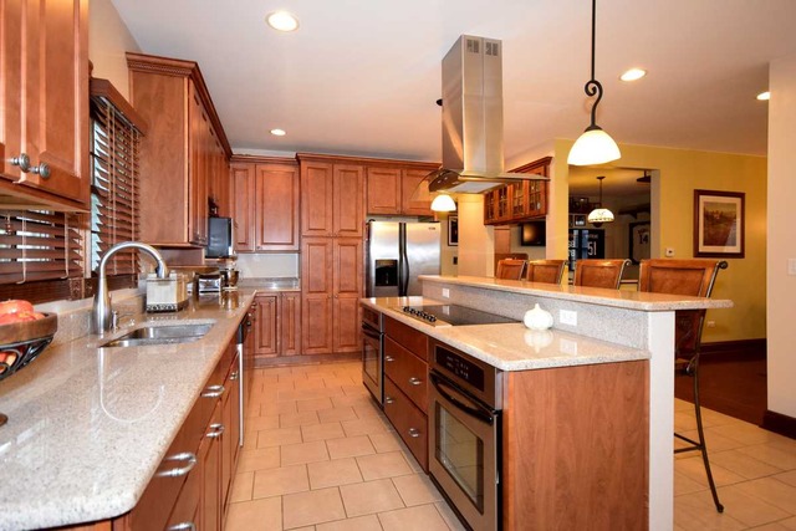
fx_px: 398
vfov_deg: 67.4
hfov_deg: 90.0
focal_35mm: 18
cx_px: 398
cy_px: 266
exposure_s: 1/60
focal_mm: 12
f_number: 5.6
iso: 1600
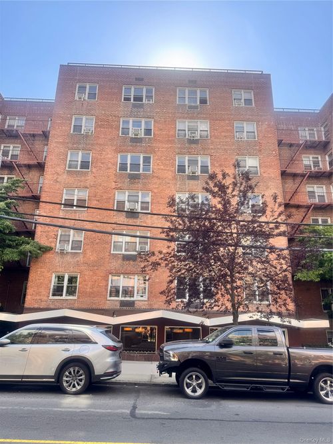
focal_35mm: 24
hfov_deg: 56.8
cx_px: 166
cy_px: 222
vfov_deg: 71.6
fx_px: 308
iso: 80
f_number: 1.78
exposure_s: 1/1042
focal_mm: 6.76
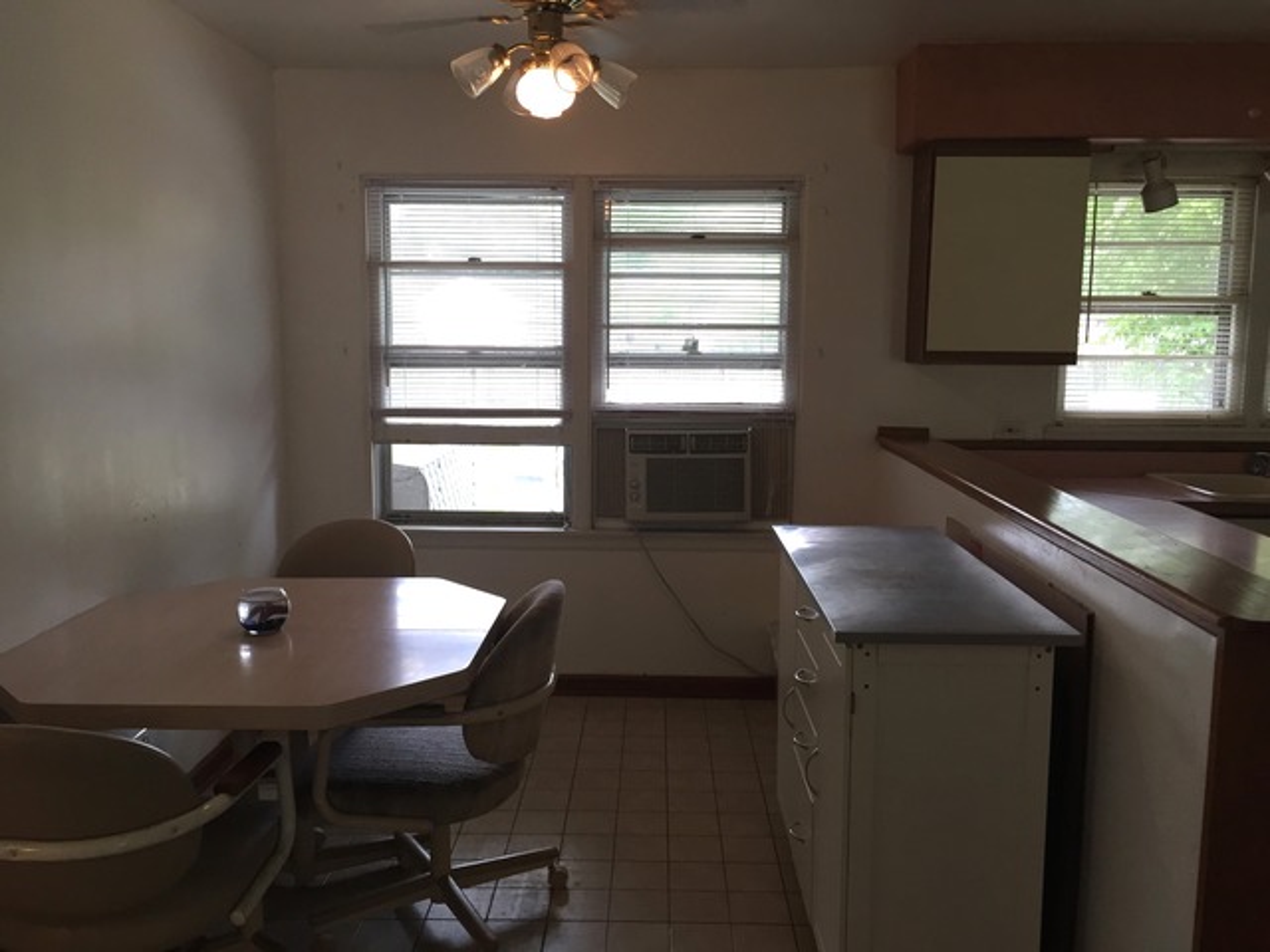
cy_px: 476
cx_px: 635
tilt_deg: -7.6
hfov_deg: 61.7
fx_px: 1064
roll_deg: -0.6
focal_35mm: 29
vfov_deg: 48.2
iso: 40
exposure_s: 1/30
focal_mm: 4.15
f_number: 2.2
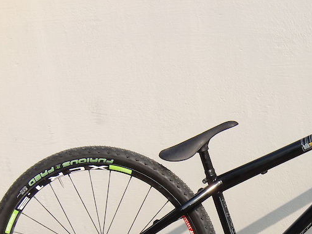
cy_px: 220
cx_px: 283
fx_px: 856
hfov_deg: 20.2
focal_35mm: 95
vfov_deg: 15.3
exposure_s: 1/400
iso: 64
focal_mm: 8.4
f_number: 4
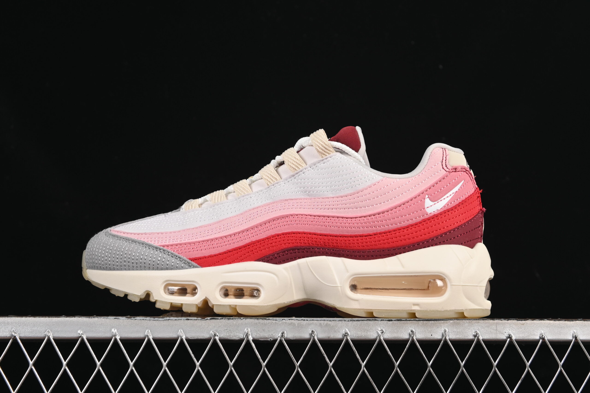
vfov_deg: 18.2
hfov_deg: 27.0
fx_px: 1229
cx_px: 295
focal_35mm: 75
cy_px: 196
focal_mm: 50
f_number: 8
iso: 160
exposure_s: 1/80
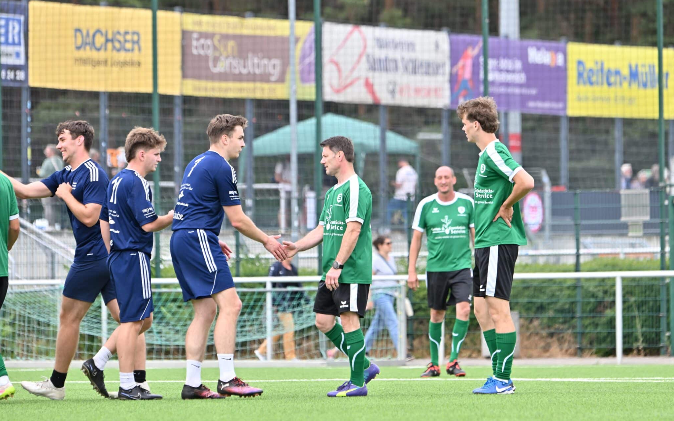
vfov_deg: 4.8
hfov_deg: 7.6
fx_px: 5069
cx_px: 336
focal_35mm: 276
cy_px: 201
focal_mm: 270
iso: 720
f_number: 5.6
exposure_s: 1/1600
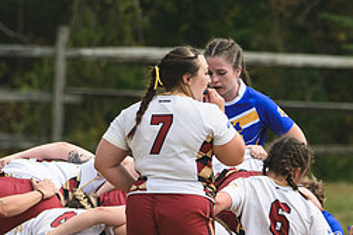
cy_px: 135
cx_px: 210
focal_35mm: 1456
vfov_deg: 0.9
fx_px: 14267
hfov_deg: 1.4
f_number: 6
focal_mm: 420
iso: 400
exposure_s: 1/1000
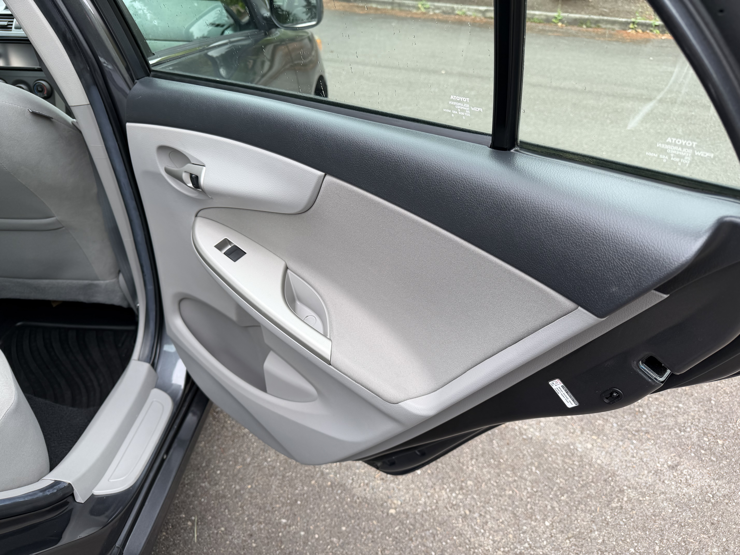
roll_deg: -0.8
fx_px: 513
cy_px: 278
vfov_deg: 56.8
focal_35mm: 24
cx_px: 370
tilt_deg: -33.4
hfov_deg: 71.6
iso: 80
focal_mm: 6.76
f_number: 1.78
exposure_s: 1/547
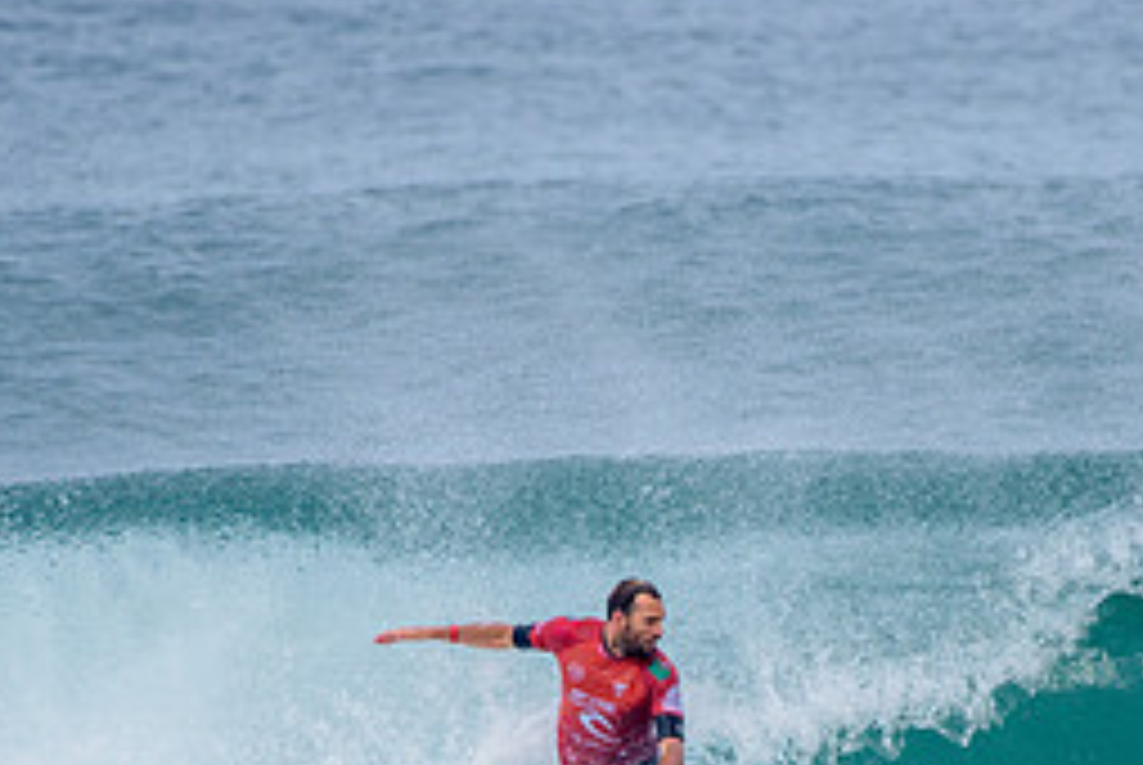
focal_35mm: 1141
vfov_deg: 1.2
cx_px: 738
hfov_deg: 1.8
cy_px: 839
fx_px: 36268
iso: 250
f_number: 5.6
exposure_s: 1/2000
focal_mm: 500
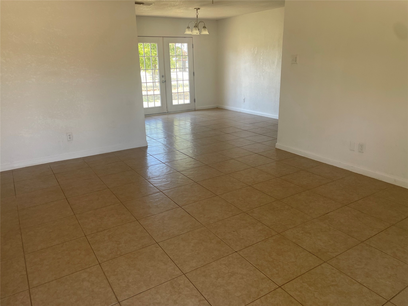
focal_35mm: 26
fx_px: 306
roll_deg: +1.5
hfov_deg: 67.3
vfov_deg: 53.1
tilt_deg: -17.1
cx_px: 204
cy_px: 153
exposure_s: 1/121
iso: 50
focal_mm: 4.2
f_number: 1.6
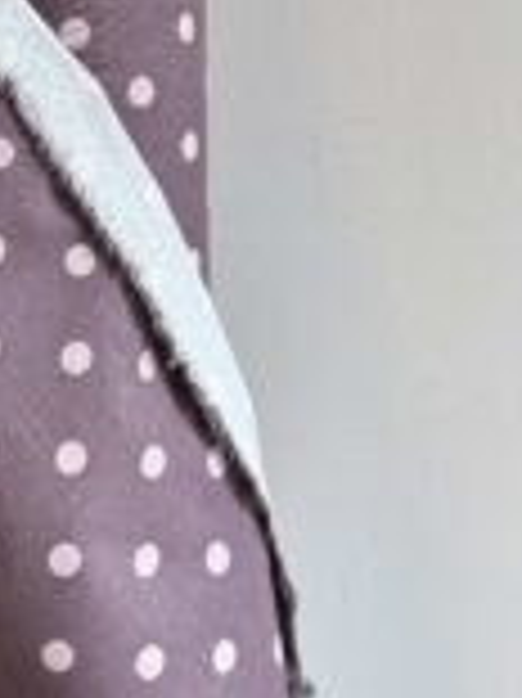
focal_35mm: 62
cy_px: 99
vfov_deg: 30.1
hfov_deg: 23.3
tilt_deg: -9.5
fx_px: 1248
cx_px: 117
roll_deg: -0.1
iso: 125
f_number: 1.78
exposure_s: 1/100
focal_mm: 6.76
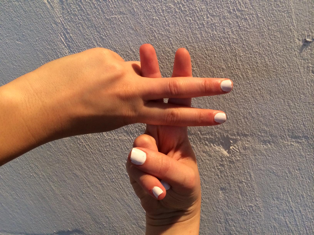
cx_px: 157
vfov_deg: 46.8
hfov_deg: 60.0
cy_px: 118
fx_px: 272
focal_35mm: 30
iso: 160
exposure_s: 1/30
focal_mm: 4.12
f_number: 2.2
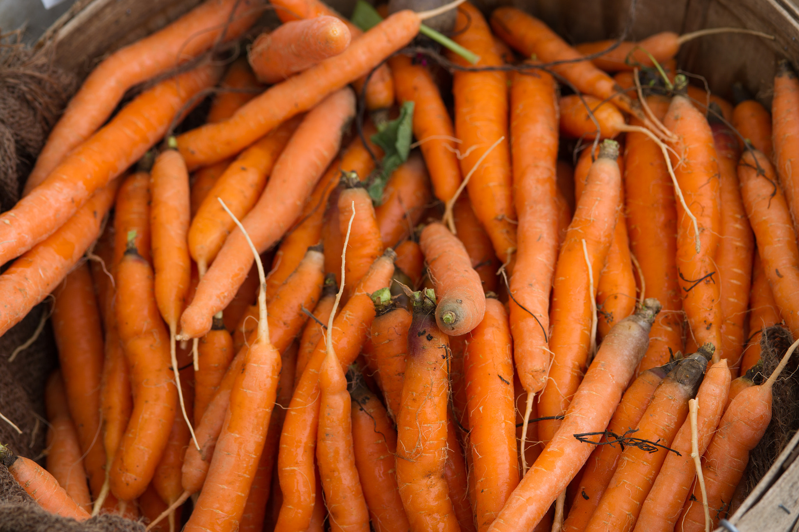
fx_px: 2329
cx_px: 400
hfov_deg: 19.5
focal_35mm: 105
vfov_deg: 13.0
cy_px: 266
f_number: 6.3
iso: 200
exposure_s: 1/160
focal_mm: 105
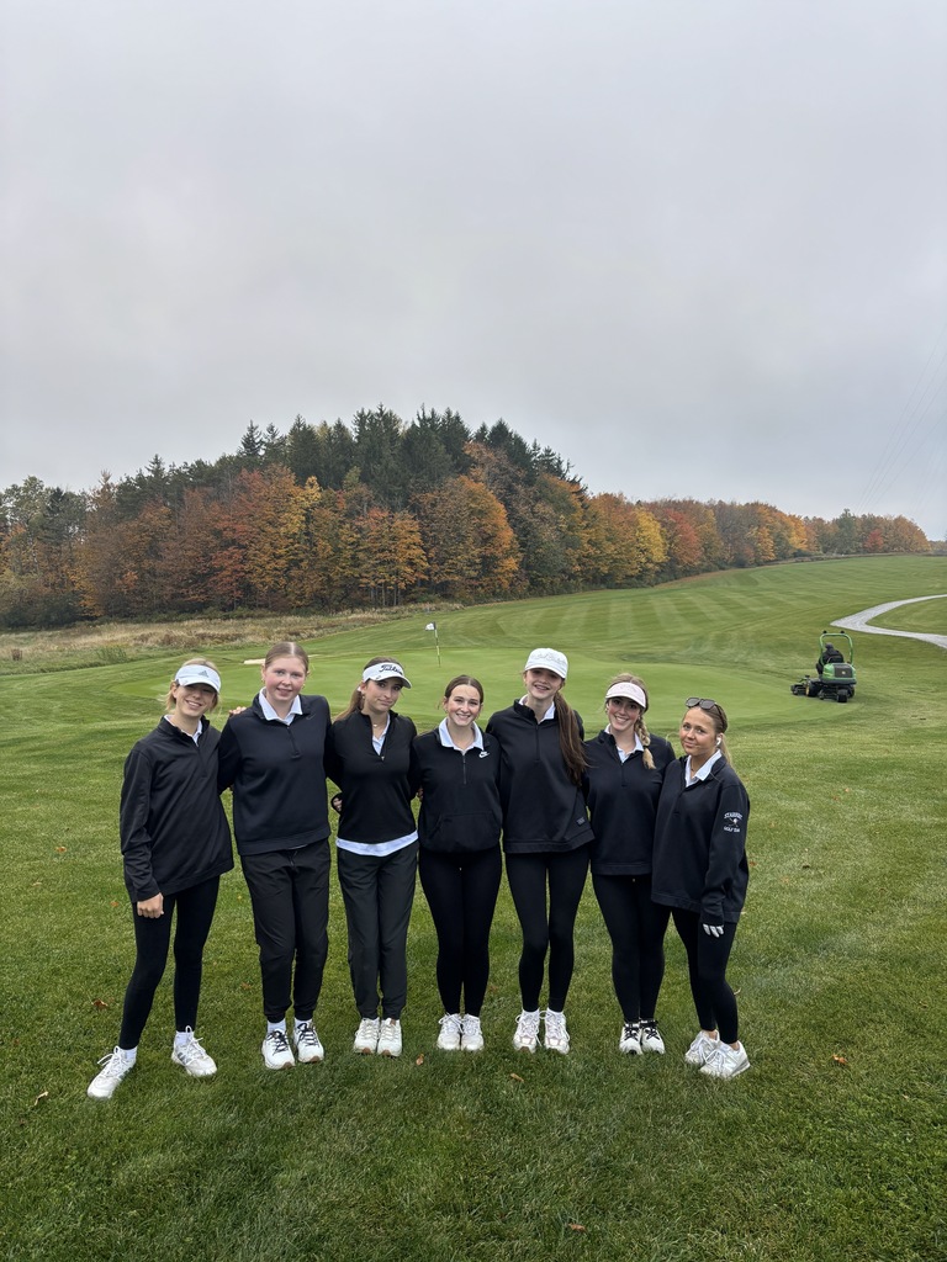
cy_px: 631
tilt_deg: -5.6
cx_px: 474
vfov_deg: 67.3
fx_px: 948
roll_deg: +0.4
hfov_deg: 53.1
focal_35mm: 26
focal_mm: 5.96
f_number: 1.6
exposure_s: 1/121
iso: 125
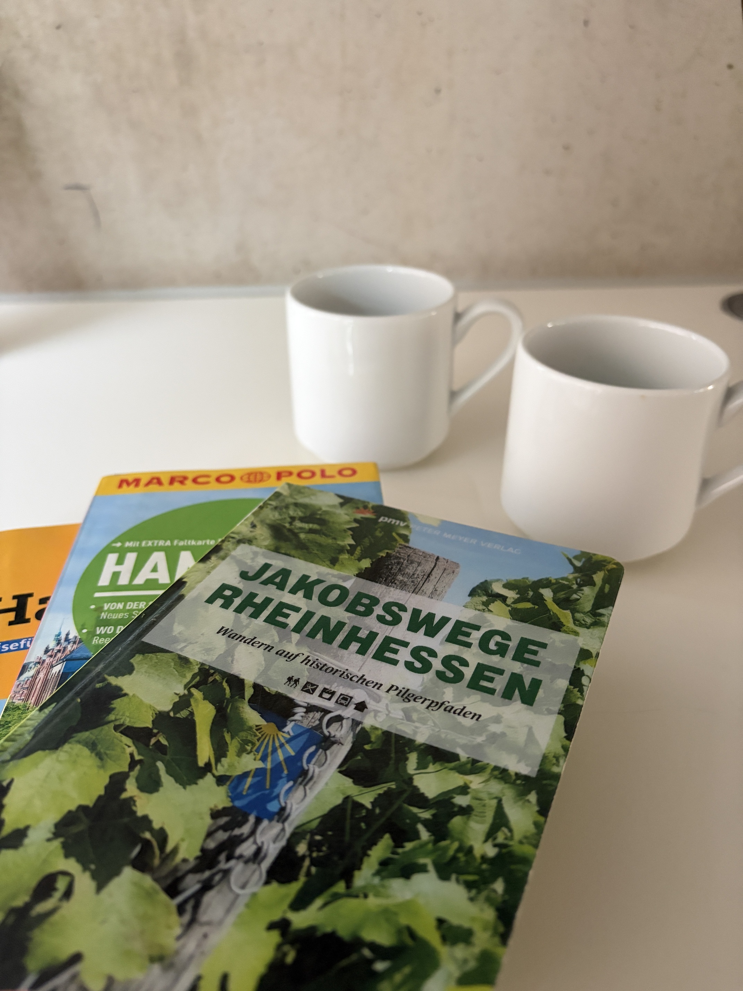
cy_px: 496
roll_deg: +0.1
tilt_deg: -31.4
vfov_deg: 67.3
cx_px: 372
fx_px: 744
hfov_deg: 53.1
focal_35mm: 26
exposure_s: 1/50
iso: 400
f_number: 1.6
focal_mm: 5.96
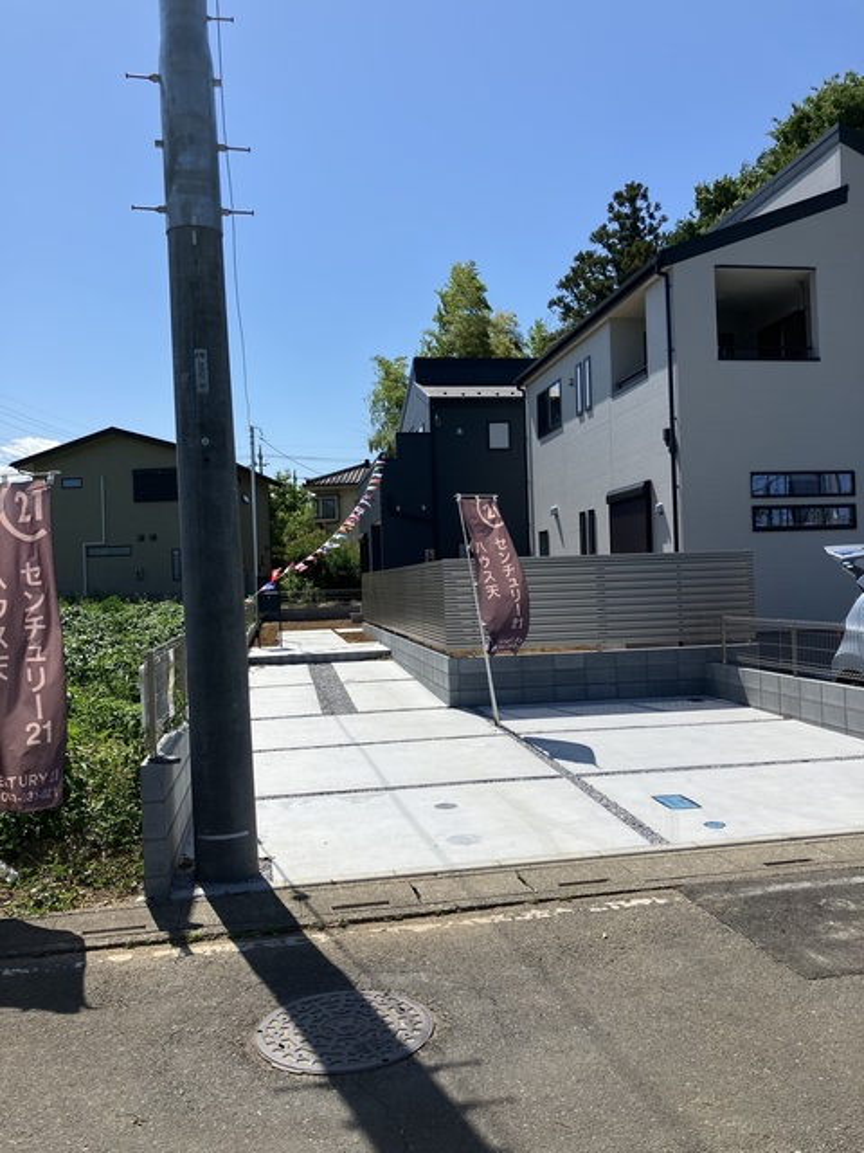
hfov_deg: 49.7
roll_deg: +1.2
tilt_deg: +1.6
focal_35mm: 28
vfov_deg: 63.4
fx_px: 932
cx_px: 432
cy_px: 576
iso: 32
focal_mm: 3.99
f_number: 1.8
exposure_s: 1/3040
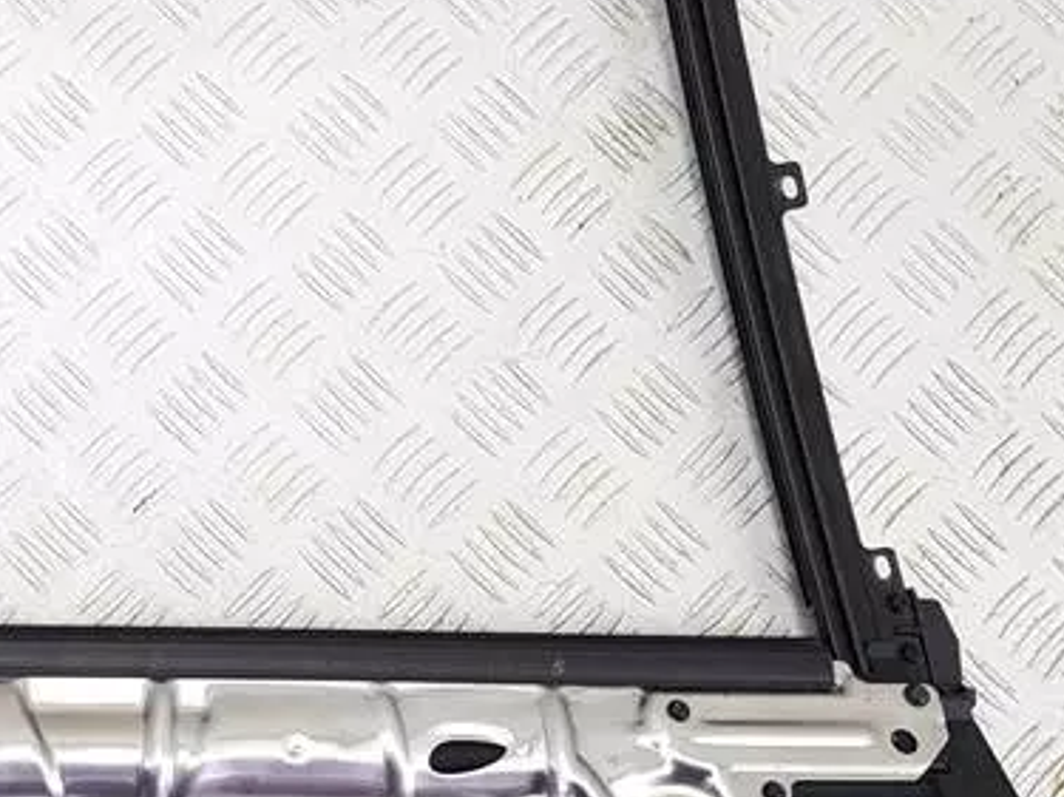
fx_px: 2182
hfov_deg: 24.8
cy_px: 275
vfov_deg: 20.6
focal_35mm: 71
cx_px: -207
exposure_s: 1/50
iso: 50
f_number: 1.7
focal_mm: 4.2
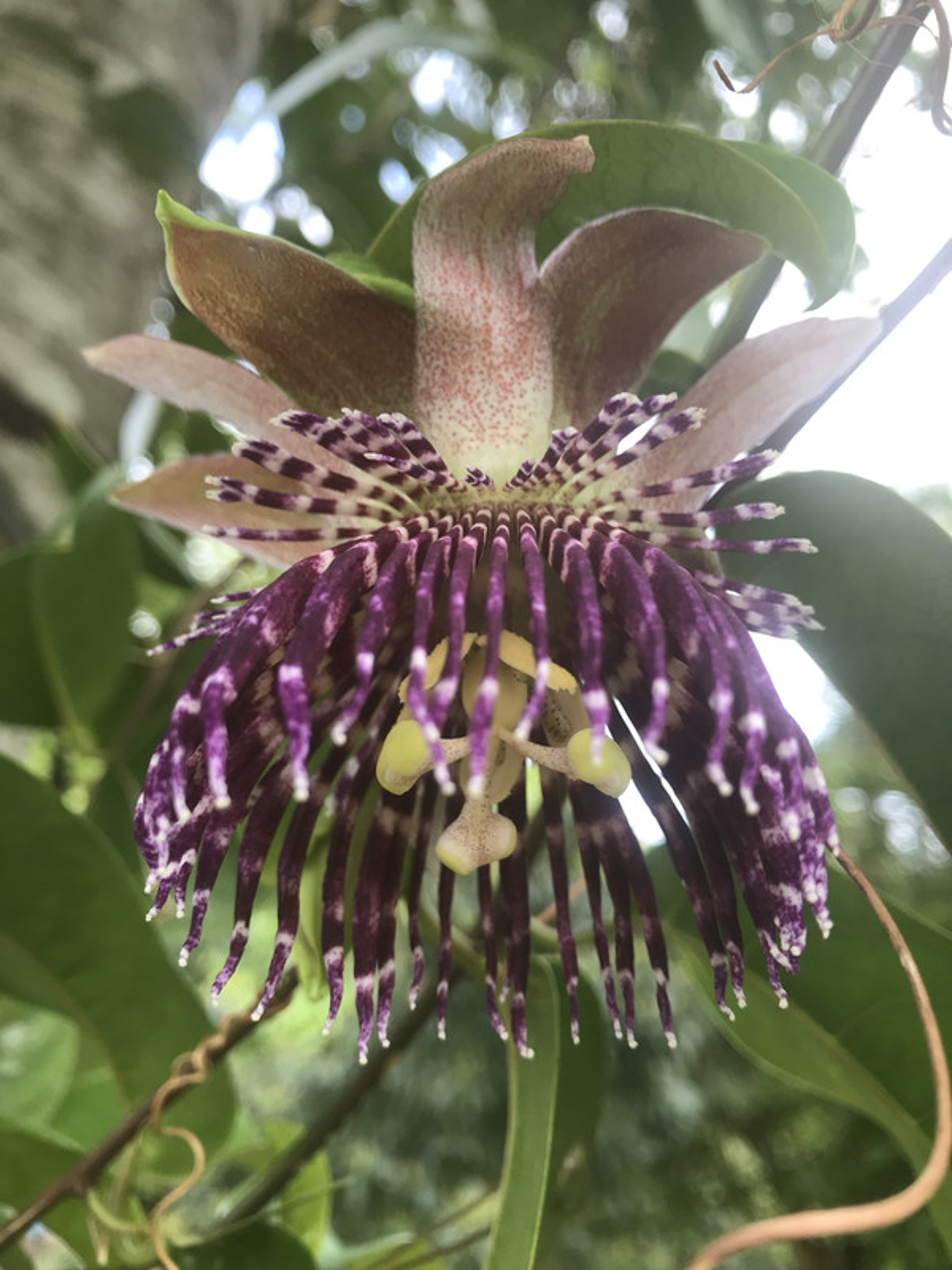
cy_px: 635
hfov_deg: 49.7
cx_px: 476
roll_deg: +1.1
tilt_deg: +24.0
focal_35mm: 28
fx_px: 1027
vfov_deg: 63.4
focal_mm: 3.99
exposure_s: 1/120
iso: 32
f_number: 1.8
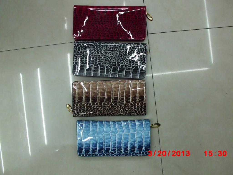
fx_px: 242
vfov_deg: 39.7
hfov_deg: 51.4
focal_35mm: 36
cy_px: 88
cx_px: 116
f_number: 2.9
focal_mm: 6.3
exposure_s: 1/60
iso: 400
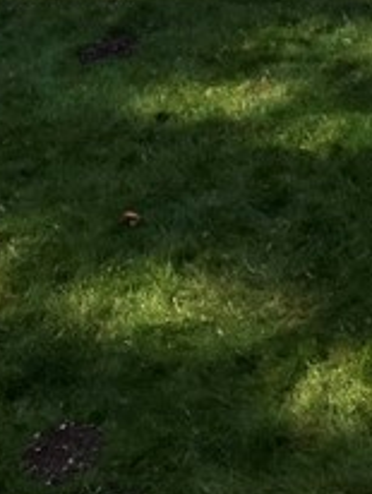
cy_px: -511
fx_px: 2059
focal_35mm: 144
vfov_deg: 12.1
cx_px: 386
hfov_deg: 10.2
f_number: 2.2
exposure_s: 1/363
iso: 25
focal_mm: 4.15
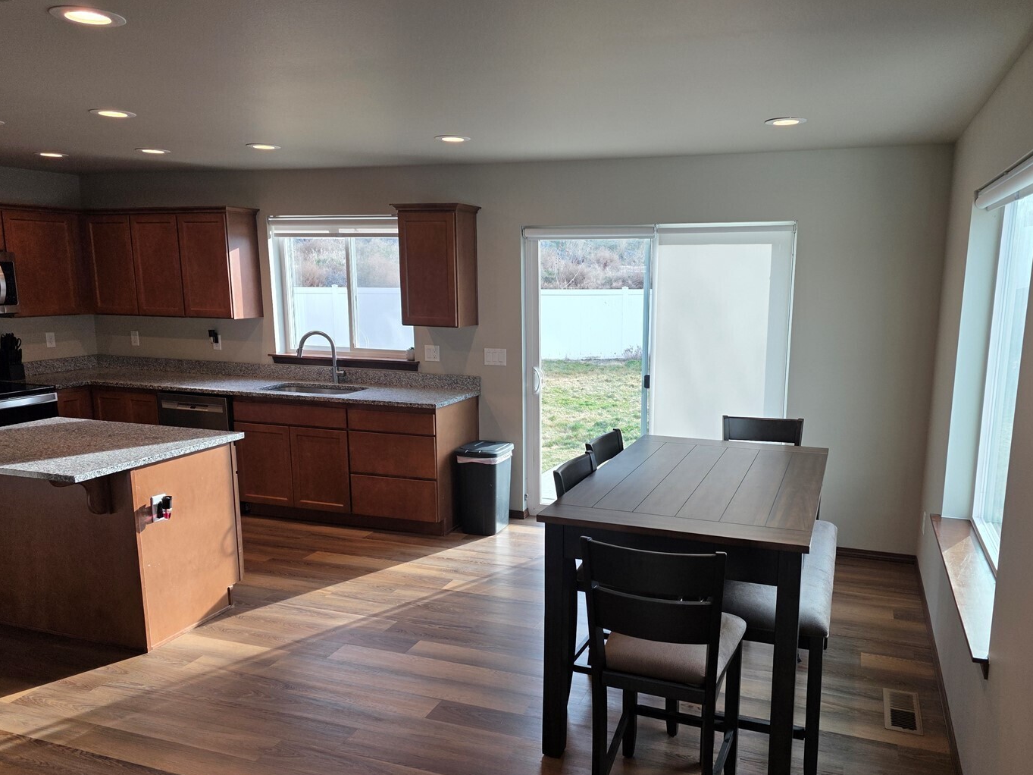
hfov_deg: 65.1
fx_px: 806
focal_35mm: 27
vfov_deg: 51.3
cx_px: 579
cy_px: 416
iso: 50
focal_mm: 6.3
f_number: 1.7
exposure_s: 1/180
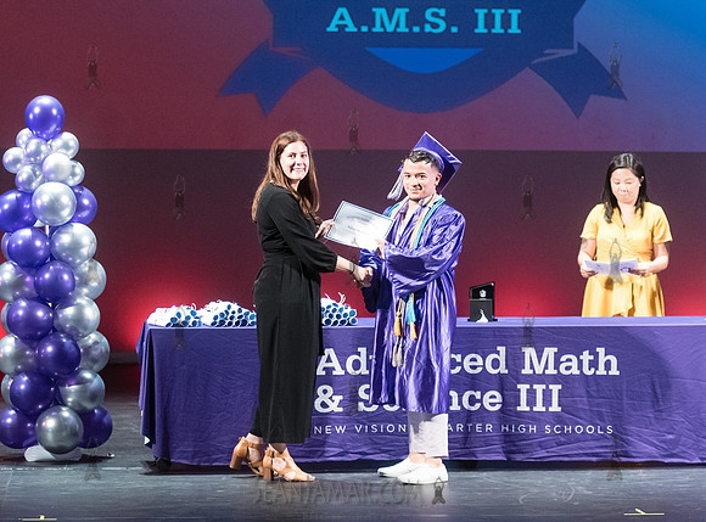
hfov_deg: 14.1
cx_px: 387
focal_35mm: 141
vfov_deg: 10.4
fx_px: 2859
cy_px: 208
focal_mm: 92
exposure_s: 1/320
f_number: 2.8
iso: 4000
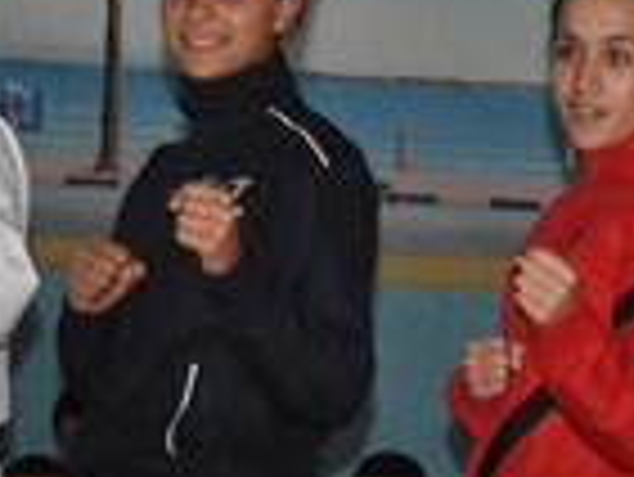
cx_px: 382
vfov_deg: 7.3
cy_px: 529
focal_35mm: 202
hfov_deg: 9.8
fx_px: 3706
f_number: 4.2
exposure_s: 1/60
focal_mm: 31
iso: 800
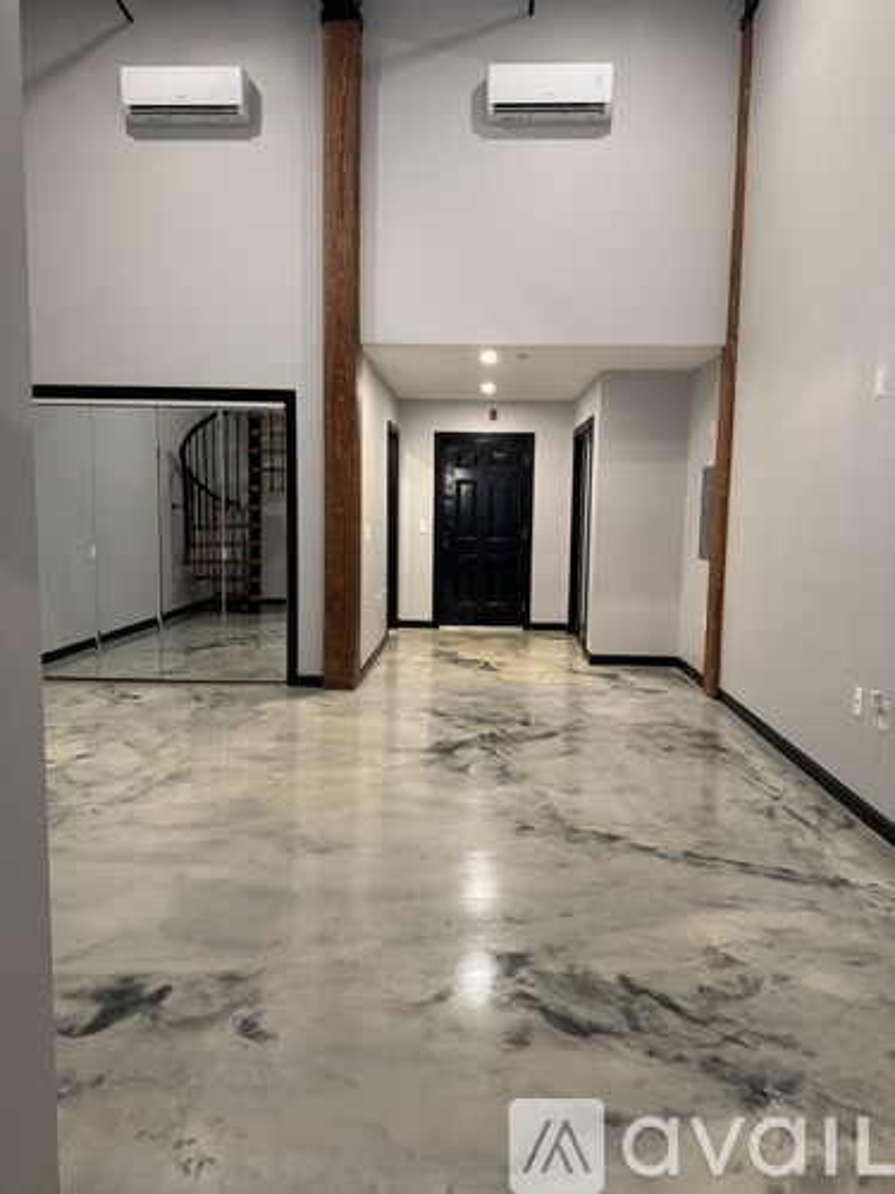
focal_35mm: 24
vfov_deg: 71.6
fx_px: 827
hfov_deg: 56.8
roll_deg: -0.7
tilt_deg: -5.2
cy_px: 597
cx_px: 448
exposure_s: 1/60
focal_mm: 6.76
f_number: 1.78
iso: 320
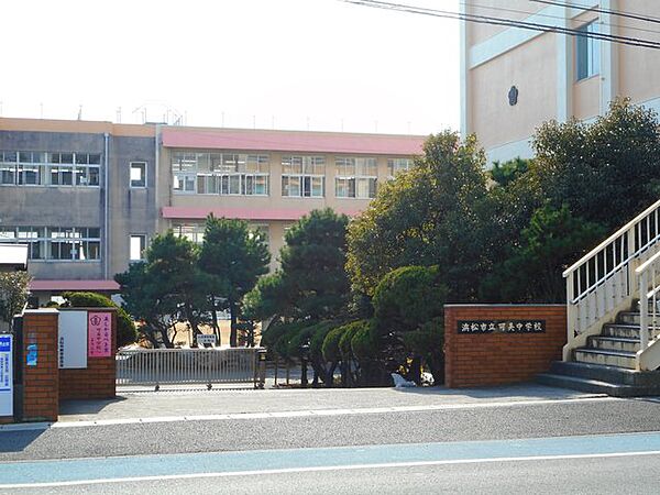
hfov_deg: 32.7
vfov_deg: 24.8
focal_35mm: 59
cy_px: 248
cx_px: 330
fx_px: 1125
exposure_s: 1/200
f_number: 5.1
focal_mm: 10.5
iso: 80
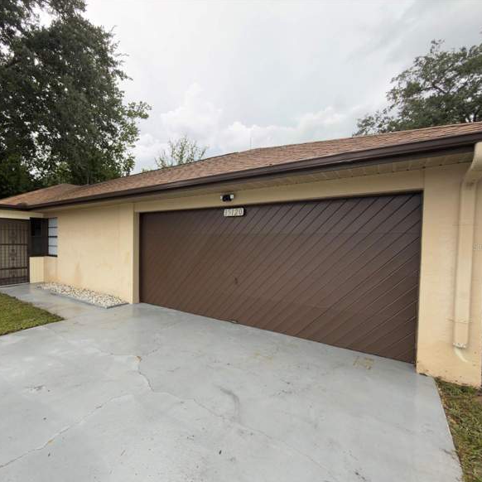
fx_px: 268
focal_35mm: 17
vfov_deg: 84.0
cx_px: 181
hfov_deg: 82.4
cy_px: 246
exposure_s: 1/131
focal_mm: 2.22
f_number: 2.2
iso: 25
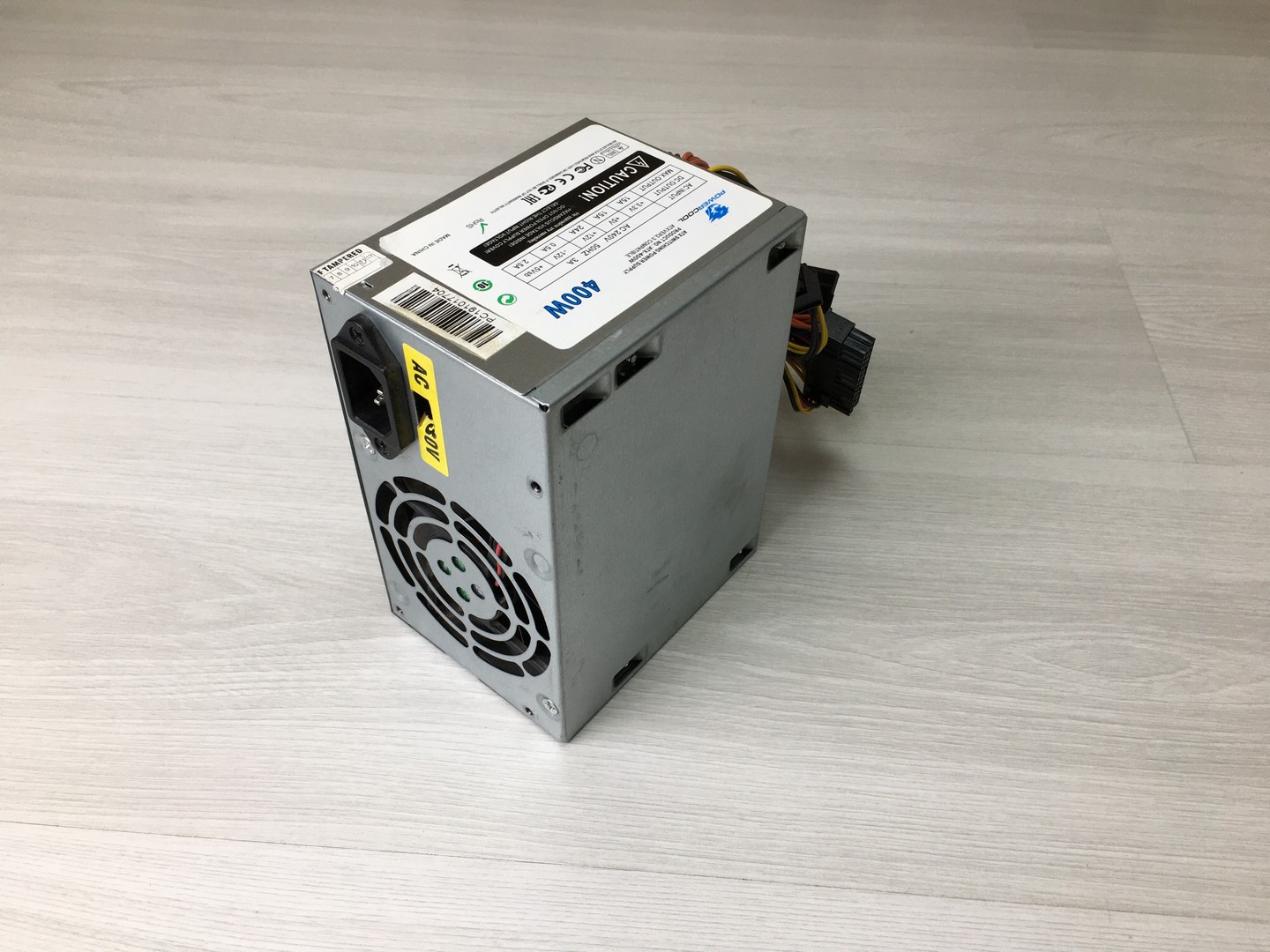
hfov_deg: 61.7
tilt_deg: -45.6
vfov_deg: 48.2
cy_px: 476
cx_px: 635
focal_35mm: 29
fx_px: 1064
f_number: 2.2
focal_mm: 4.15
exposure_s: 1/100
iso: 32
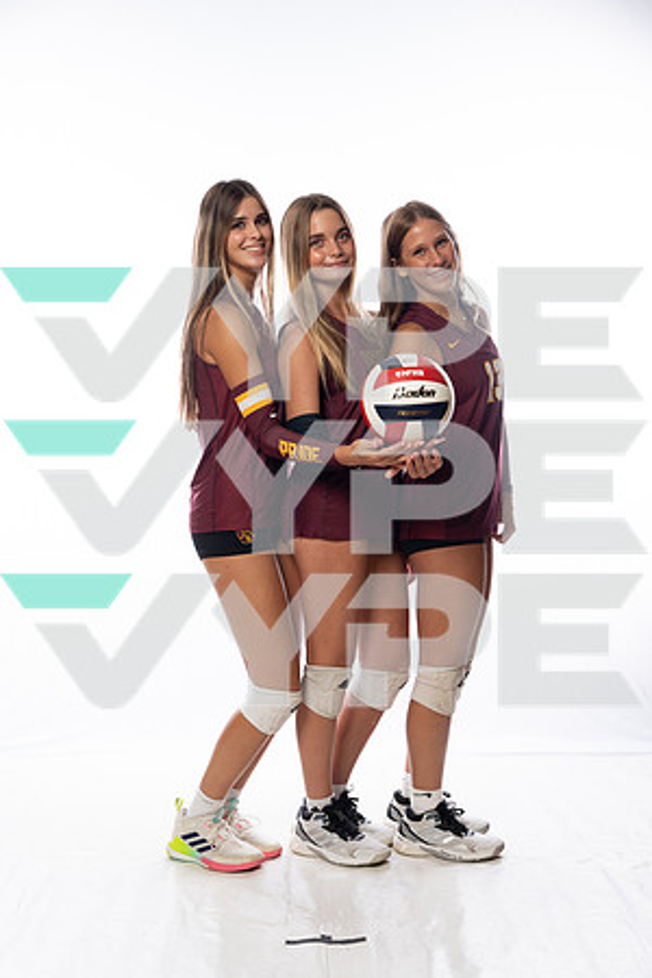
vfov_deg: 39.6
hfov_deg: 27.0
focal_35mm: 50
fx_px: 1358
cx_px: 326
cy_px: 489
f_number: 5.6
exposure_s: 1/250
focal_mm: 50
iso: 640
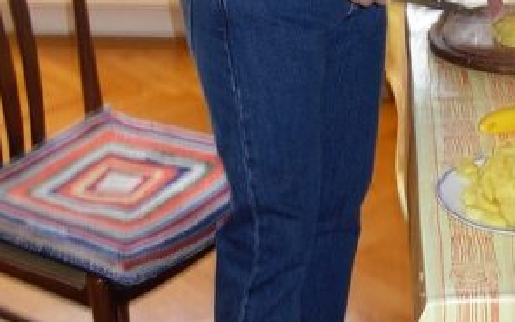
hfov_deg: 23.6
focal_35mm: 87
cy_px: -57
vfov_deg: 14.6
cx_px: 390
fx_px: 1221
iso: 79
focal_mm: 6.3
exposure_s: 1/22.6
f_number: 2.9
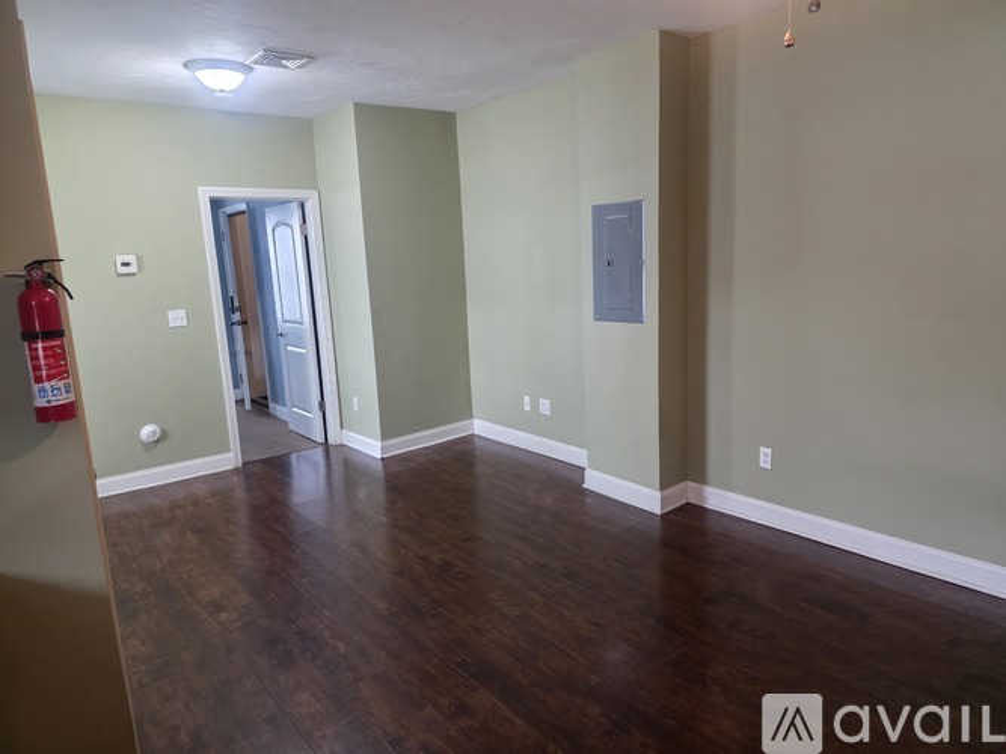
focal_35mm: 23
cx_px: 503
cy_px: 377
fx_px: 668
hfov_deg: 73.9
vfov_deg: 58.9
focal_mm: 6.3
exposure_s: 1/120
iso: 500
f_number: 1.7
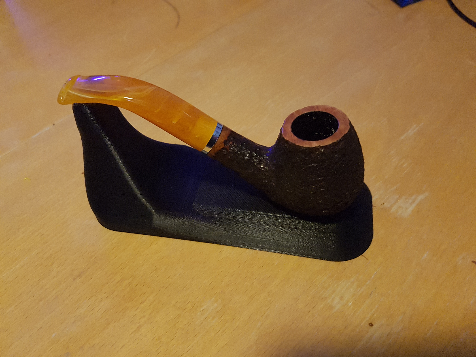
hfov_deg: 67.3
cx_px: 238
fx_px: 358
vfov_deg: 53.1
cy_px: 178
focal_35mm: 26
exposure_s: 1/10
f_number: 1.7
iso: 500
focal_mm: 4.2
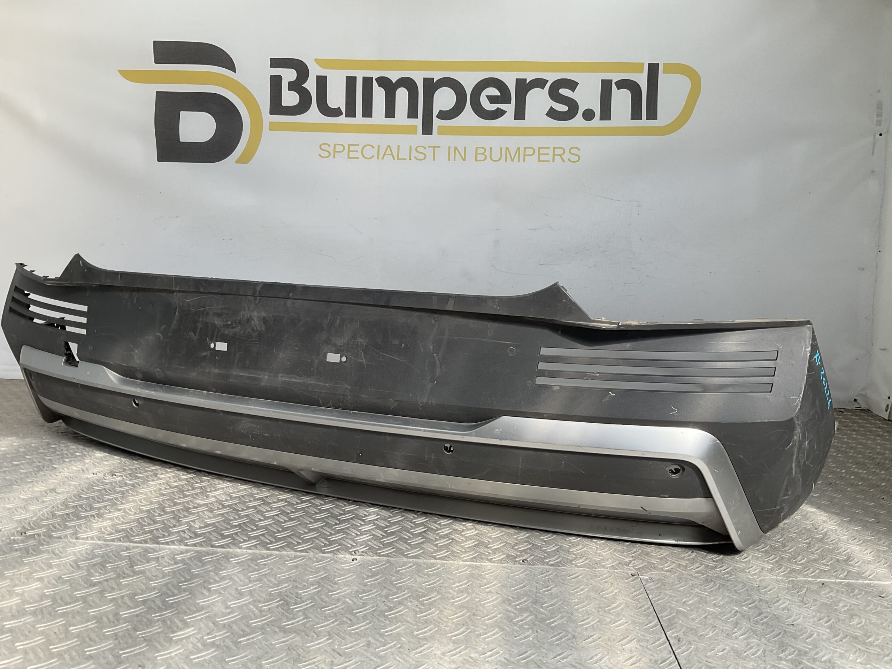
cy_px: 334
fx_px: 747
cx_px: 446
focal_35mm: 29
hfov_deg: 61.7
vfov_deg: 48.2
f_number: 1.8
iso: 16
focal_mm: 3
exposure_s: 1/360
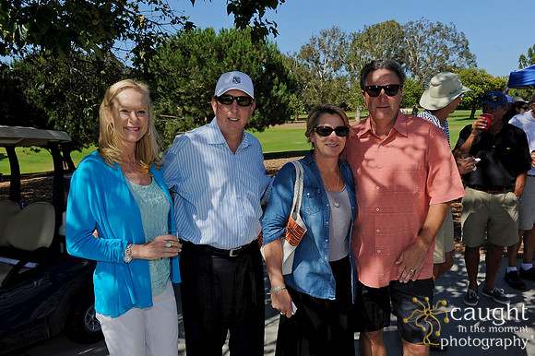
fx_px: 475
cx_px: 268
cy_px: 178
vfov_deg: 41.1
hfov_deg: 58.7
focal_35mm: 32
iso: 200
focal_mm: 32
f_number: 11
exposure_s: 1/250
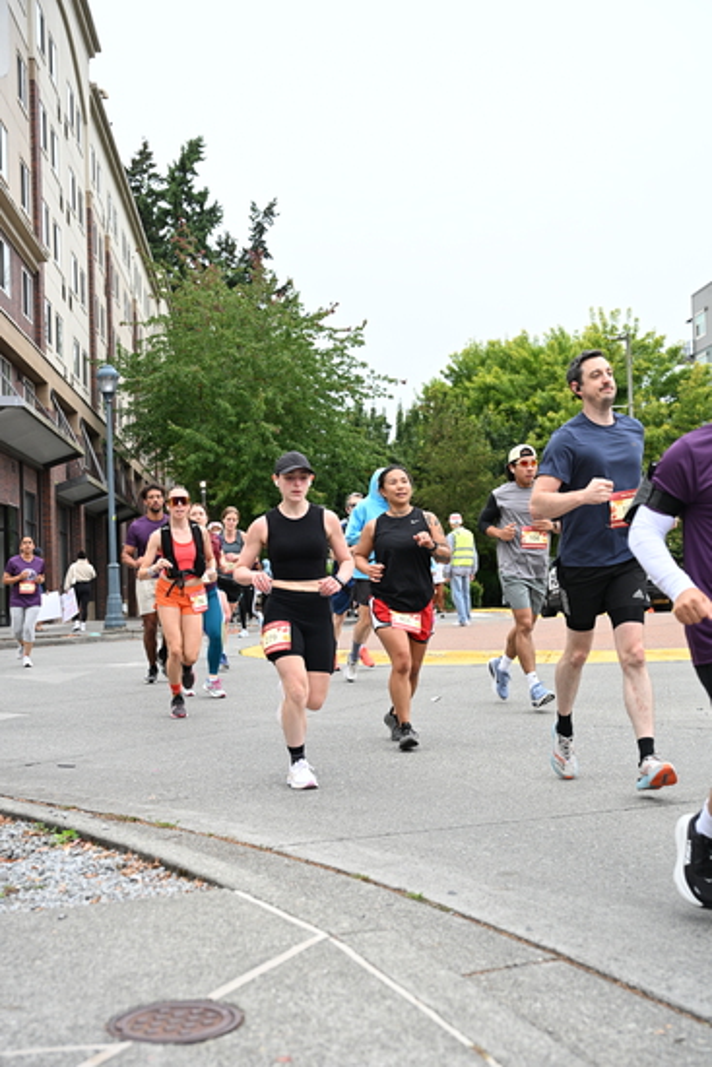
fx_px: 1364
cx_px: 356
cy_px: 534
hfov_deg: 29.3
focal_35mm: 46
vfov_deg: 42.7
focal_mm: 46
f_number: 4
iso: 1600
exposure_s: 1/800
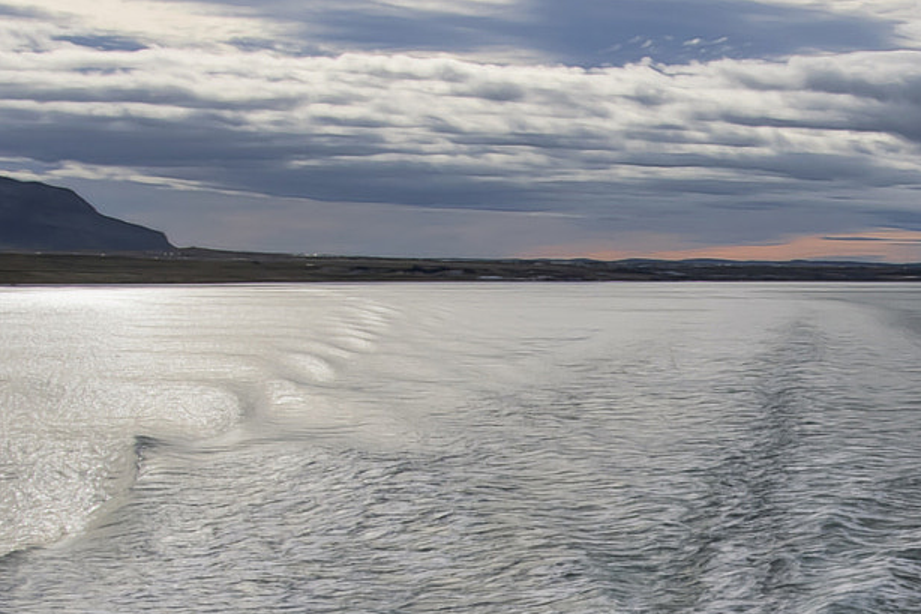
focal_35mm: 86
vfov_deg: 15.6
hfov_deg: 23.1
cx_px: 826
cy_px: 619
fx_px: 2199
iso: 640
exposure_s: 1/320
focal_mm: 22
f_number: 18
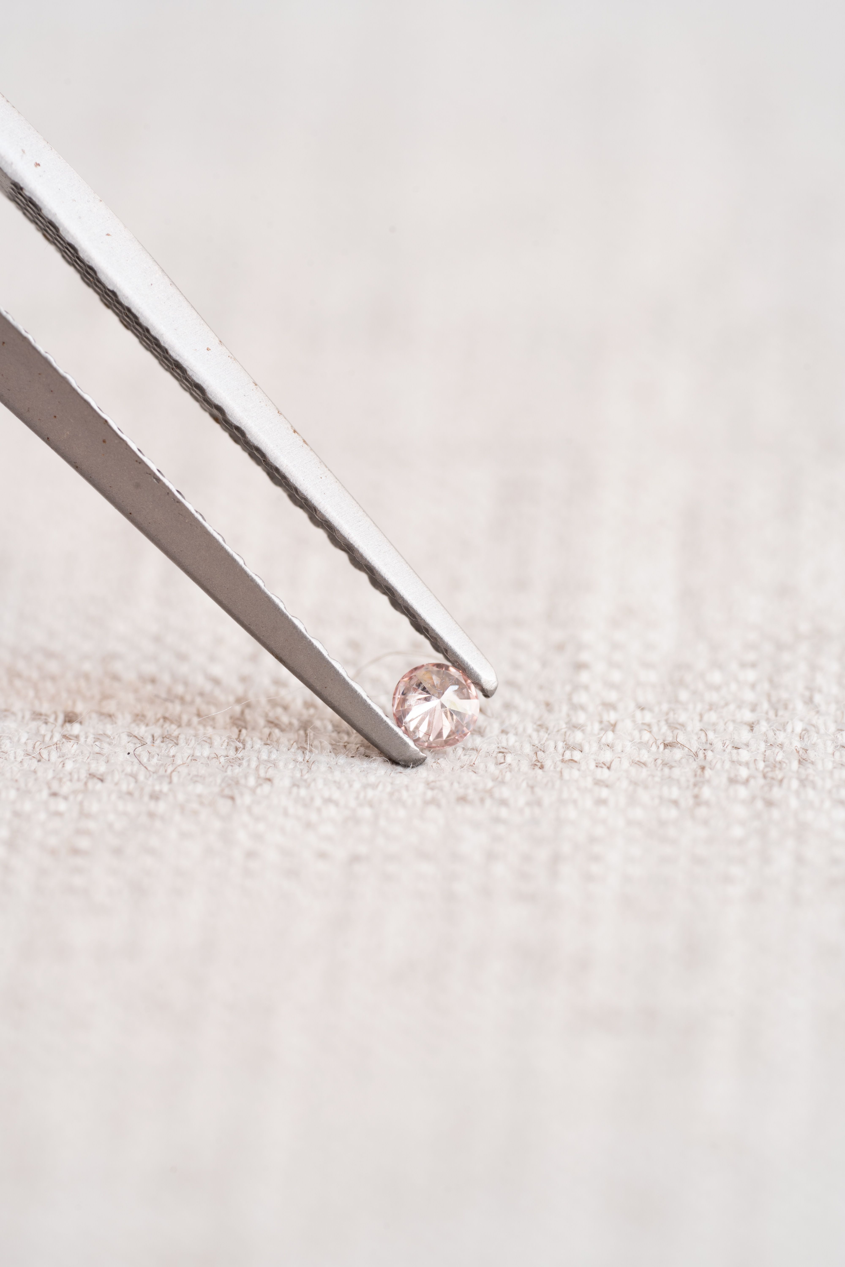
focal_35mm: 90
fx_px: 3169
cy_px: 634
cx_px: 422
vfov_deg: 22.6
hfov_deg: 15.2
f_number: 8
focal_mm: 90
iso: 100
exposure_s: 1/6
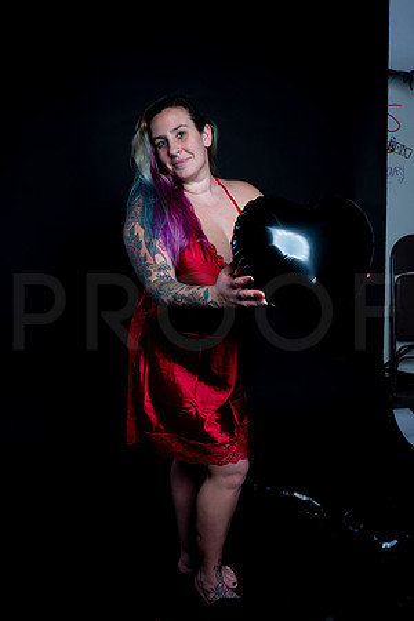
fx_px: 604
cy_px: 310
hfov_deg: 37.9
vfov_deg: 54.4
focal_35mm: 35
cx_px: 207
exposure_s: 1/160
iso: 100
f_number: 10
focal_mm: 35
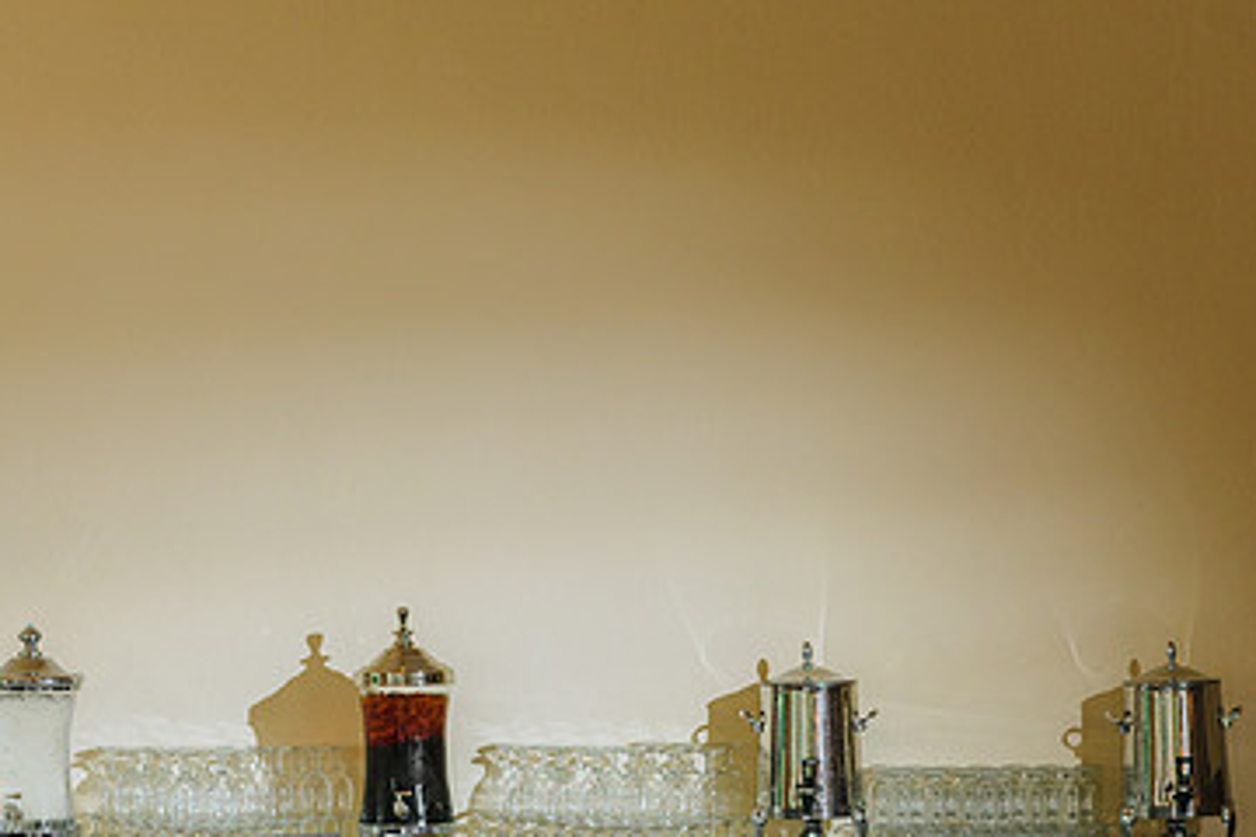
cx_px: 447
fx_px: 5163
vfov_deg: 9.3
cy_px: 614
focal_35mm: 148
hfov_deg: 13.9
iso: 320
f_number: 4
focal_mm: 85
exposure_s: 1/160
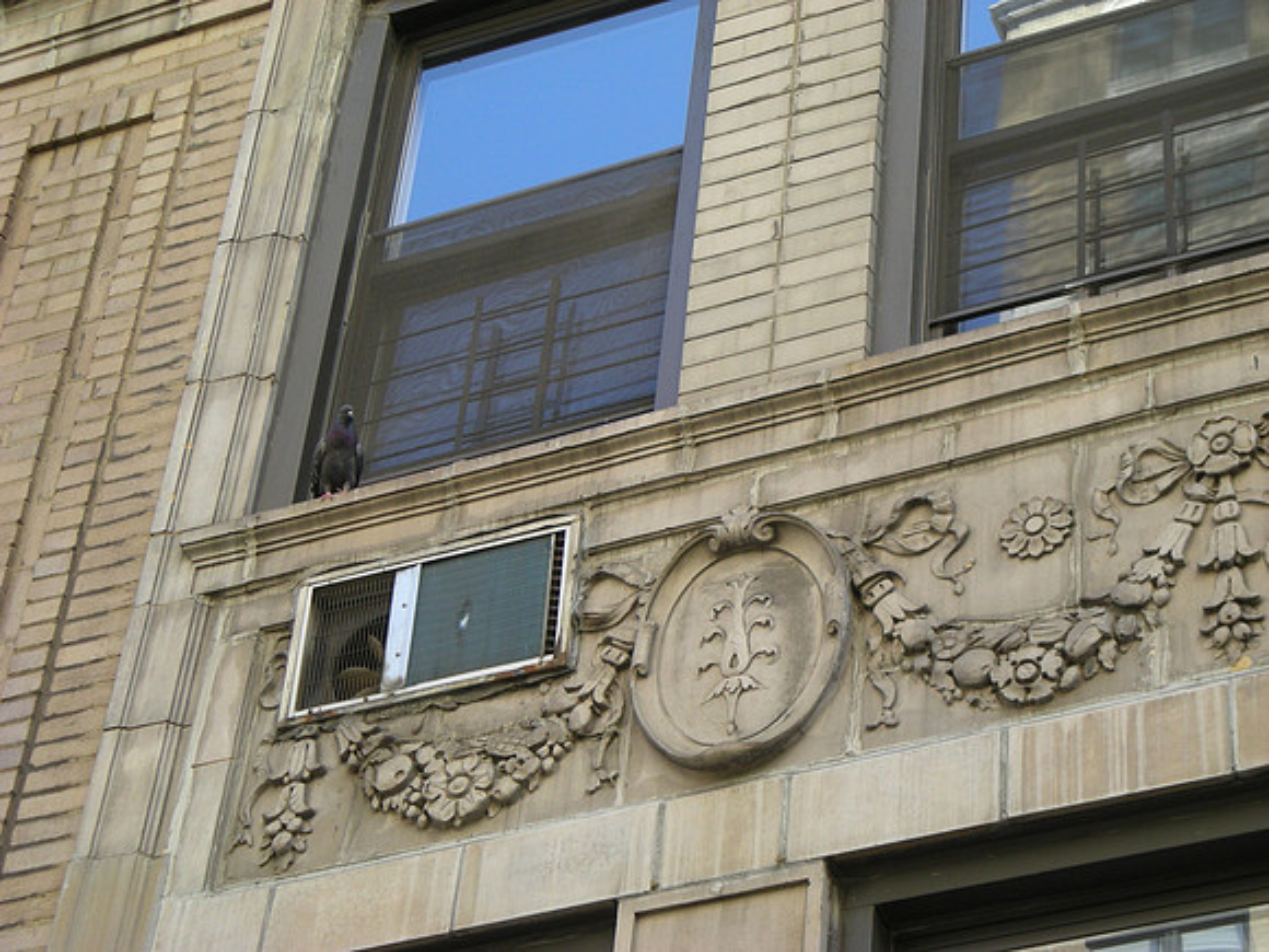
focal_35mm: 105
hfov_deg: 18.7
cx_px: 634
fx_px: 3849
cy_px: 476
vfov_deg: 14.1
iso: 71
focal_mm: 17.1
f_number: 4.7
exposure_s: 1/60
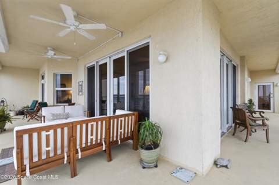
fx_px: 124
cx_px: 140
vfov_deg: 73.6
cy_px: 92
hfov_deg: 96.8
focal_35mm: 16
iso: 500
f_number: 8
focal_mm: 16
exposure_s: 1/500
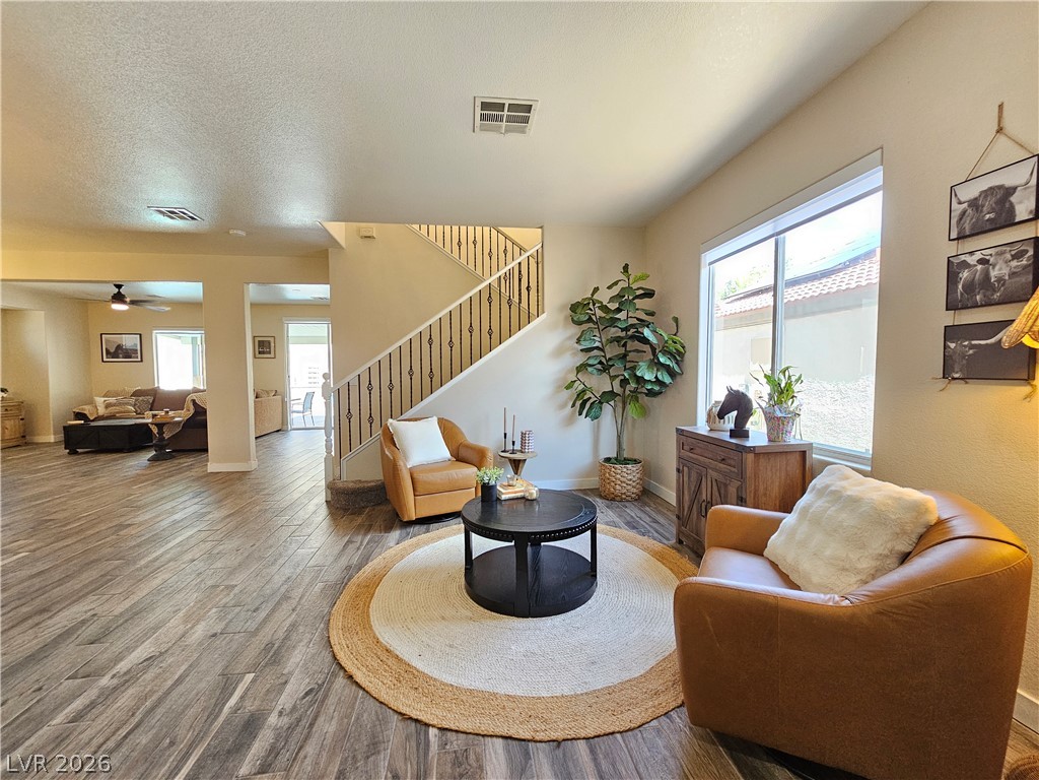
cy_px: 390
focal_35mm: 13
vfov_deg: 89.9
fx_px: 390
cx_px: 520
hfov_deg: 106.2
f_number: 2.2
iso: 400
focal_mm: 2.2
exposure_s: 1/60
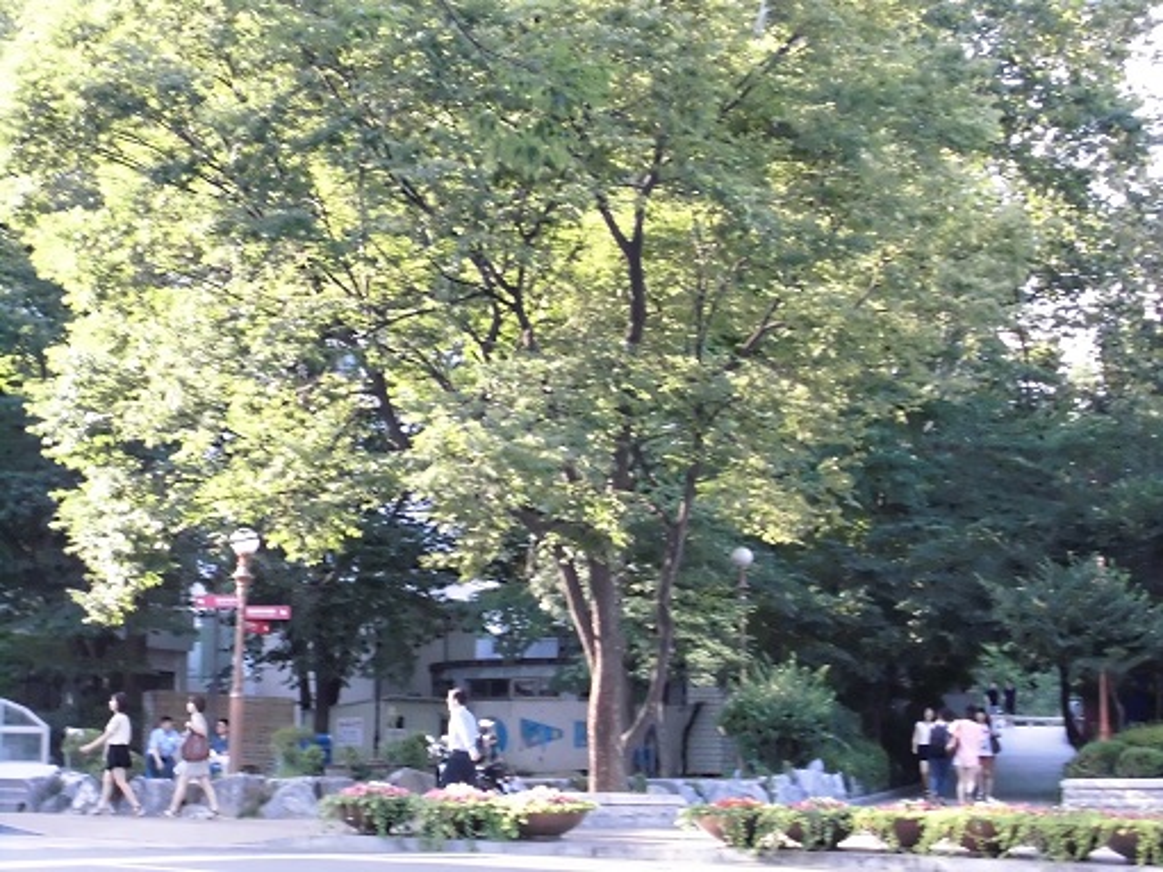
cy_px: 436
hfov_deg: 26.0
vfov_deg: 19.6
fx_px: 2519
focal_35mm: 75
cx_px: 582
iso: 400
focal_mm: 13.5
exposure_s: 1/60
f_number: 5.8
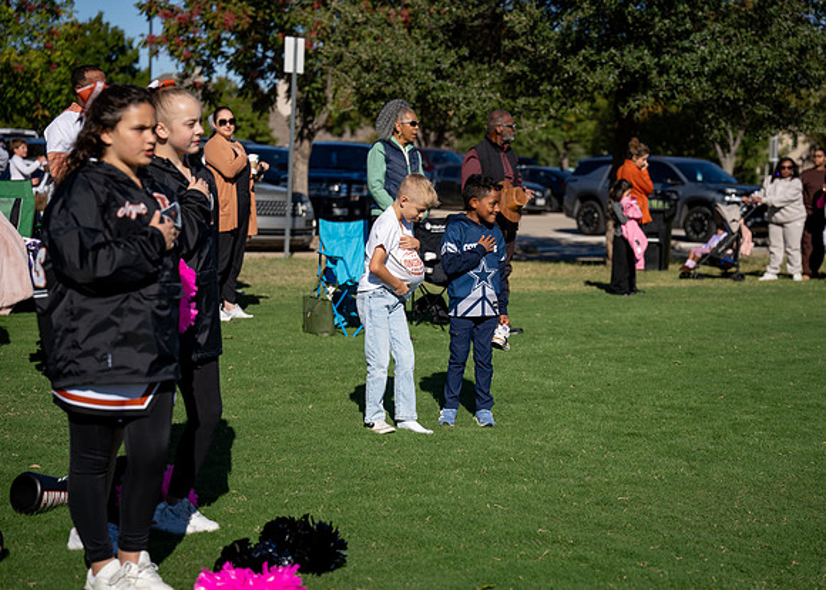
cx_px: 428
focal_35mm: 75
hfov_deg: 26.4
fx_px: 1759
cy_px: 295
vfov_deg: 19.0
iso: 250
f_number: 2.8
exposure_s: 1/6400
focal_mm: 70
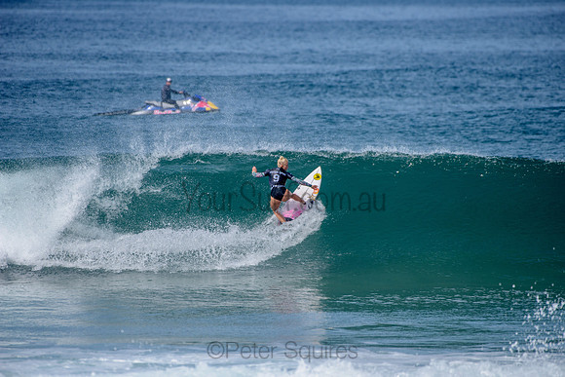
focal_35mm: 500
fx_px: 7849
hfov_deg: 4.1
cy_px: 188
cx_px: 282
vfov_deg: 2.8
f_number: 6.3
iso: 250
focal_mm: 500
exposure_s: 1/2500
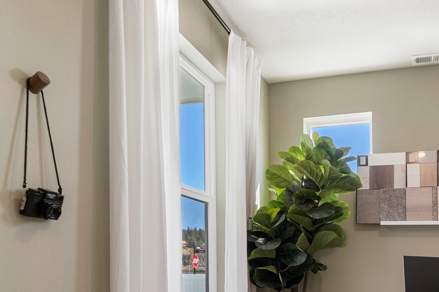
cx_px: 298
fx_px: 378
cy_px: 285
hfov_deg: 58.7
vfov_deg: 38.1
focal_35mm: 31
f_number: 4
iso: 400
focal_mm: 10
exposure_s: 1/30
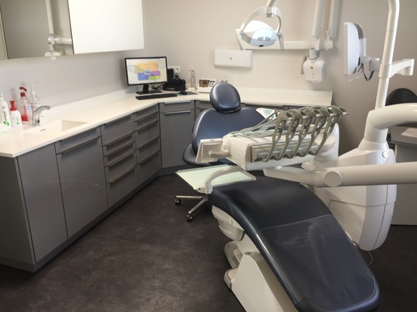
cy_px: 156
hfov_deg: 61.7
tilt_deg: -20.0
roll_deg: -0.5
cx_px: 208
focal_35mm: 29
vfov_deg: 48.2
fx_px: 349
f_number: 2.2
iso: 32
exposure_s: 1/50
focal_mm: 4.15
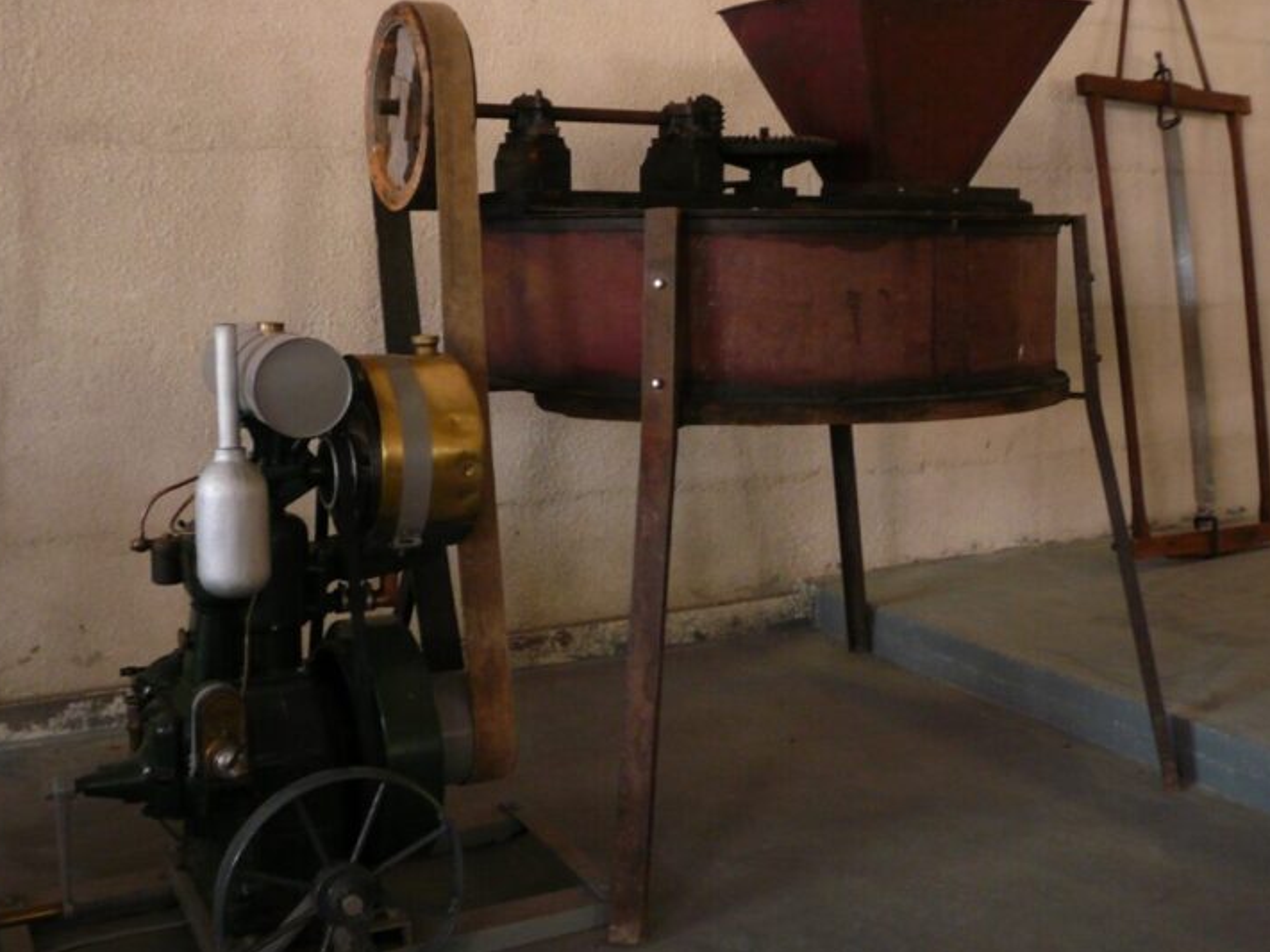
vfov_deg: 36.8
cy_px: 457
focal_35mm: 39
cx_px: 665
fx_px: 1431
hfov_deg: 47.9
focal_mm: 5.2
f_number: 2.9
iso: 200
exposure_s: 1/13
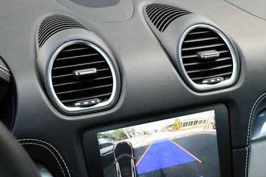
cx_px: 151
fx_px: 414
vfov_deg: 23.9
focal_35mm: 56
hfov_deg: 35.6
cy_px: 135
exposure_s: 1/250
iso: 500
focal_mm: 18
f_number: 3.5
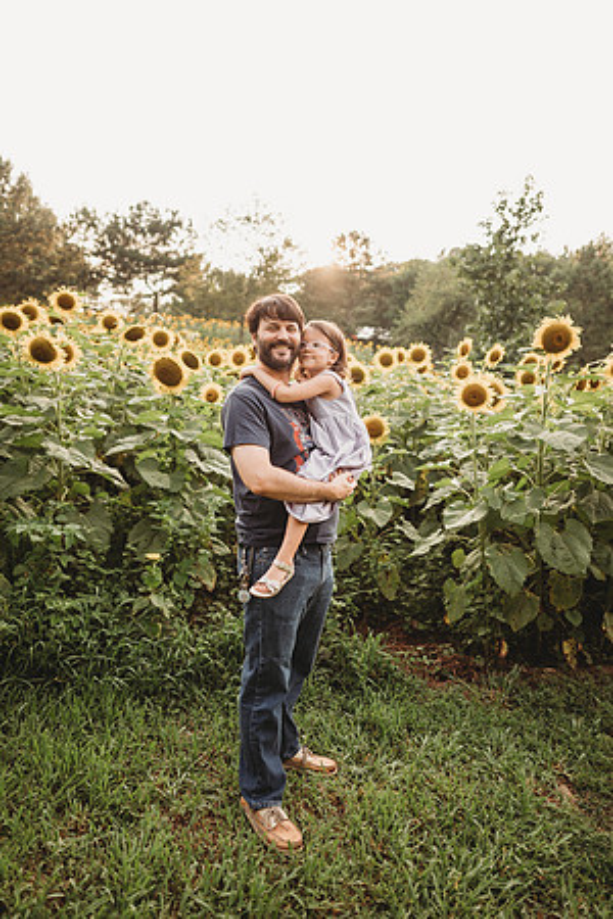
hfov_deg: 53.1
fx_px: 613
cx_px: 306
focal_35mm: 24
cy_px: 460
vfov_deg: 73.7
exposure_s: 1/500
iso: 125
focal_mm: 24
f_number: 2.2
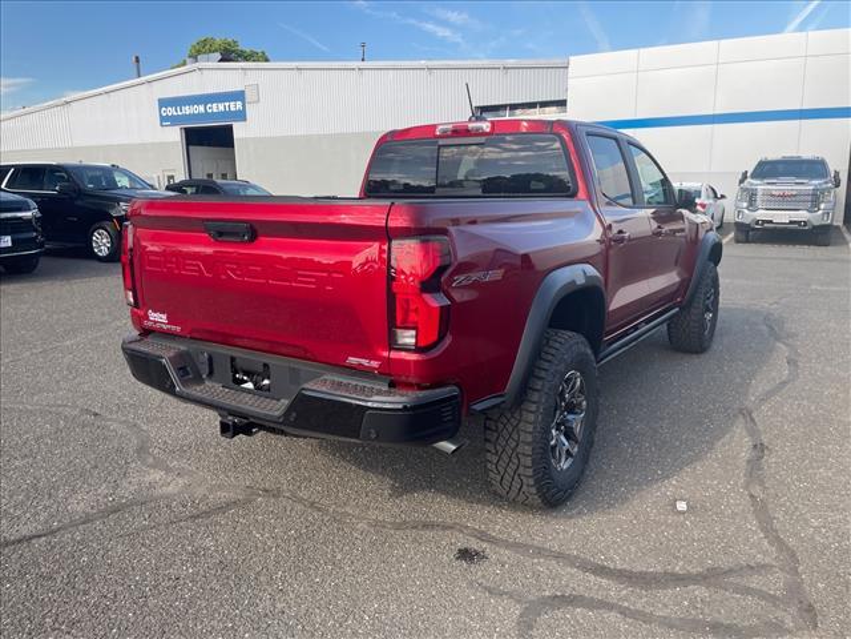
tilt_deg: -10.1
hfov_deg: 67.3
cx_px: 426
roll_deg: -0.9
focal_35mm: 26
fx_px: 639
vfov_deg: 53.1
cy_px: 320
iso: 32
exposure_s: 1/354
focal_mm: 4.2
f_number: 1.6
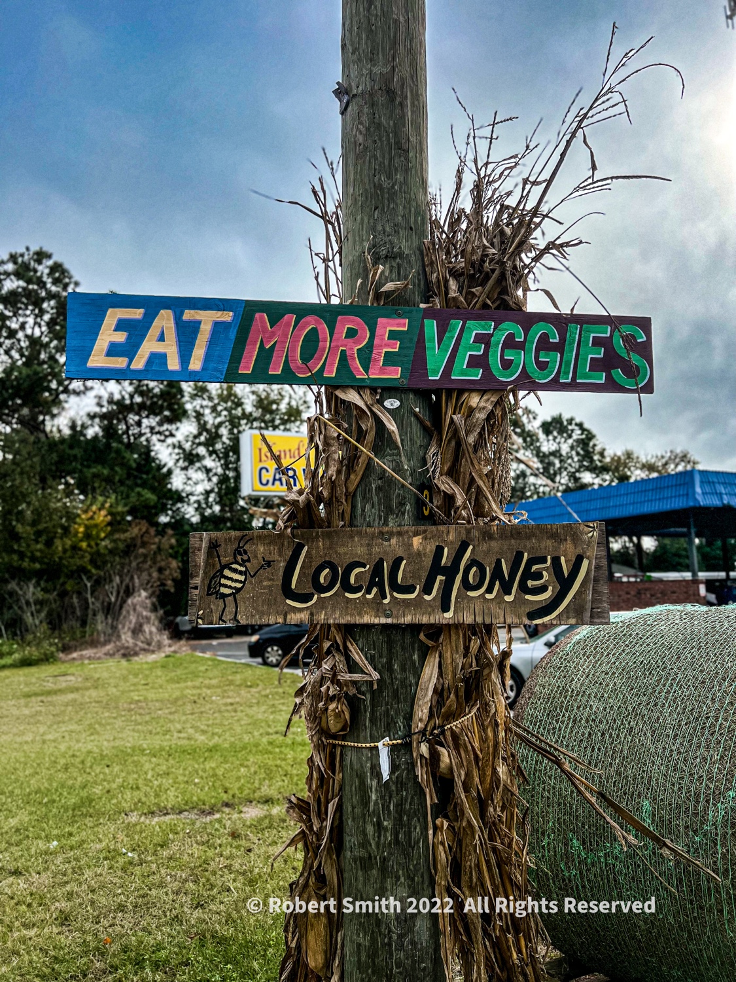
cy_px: 491
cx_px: 368
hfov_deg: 53.1
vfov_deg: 67.3
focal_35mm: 26
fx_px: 737
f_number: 1.5
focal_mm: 5.7
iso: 50
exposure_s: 1/10000
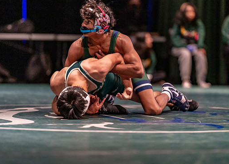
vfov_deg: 8.9
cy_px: 75
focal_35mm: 161
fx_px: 1047
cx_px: 121
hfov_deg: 12.5
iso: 2500
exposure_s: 1/800
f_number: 1.8
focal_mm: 135
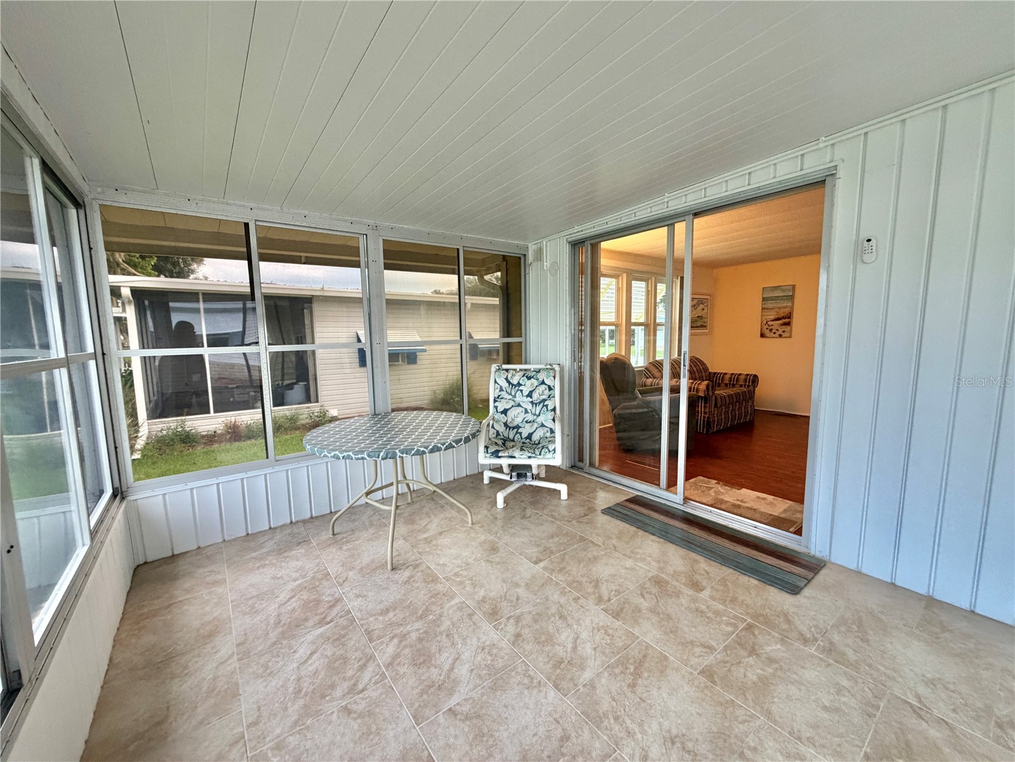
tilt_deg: -6.0
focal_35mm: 14
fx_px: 411
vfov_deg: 85.7
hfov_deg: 102.1
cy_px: 381
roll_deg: +0.3
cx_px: 508
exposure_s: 1/110
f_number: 2.2
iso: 320
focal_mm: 2.22
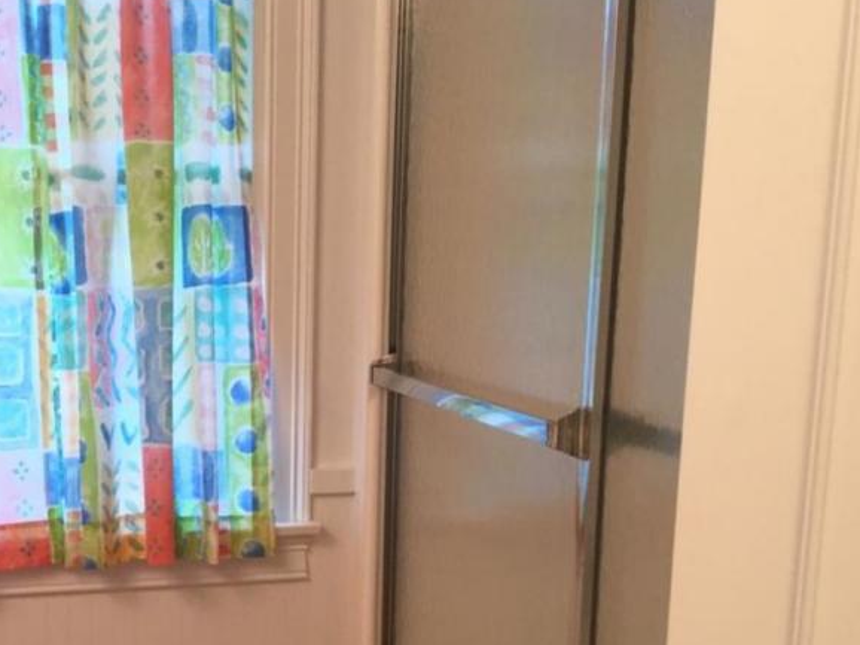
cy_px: 506
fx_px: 1366
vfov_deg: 26.1
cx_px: 208
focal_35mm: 55
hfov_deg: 34.2
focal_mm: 3.3
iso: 50
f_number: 2.4
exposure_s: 1/30
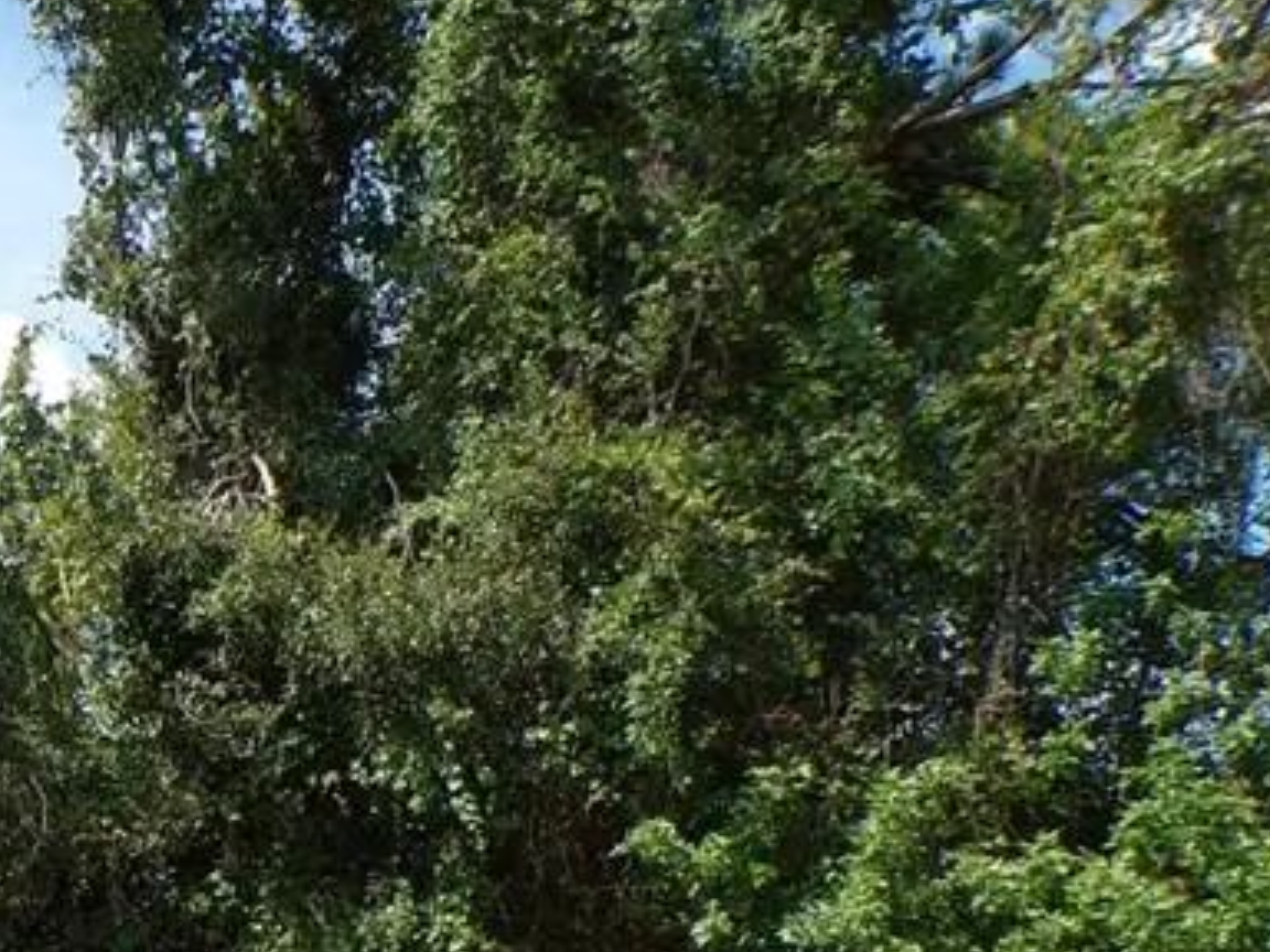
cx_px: -218
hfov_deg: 27.1
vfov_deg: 21.7
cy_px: 1058
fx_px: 2348
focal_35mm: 64
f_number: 4.4
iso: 100
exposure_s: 1/500
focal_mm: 4.3
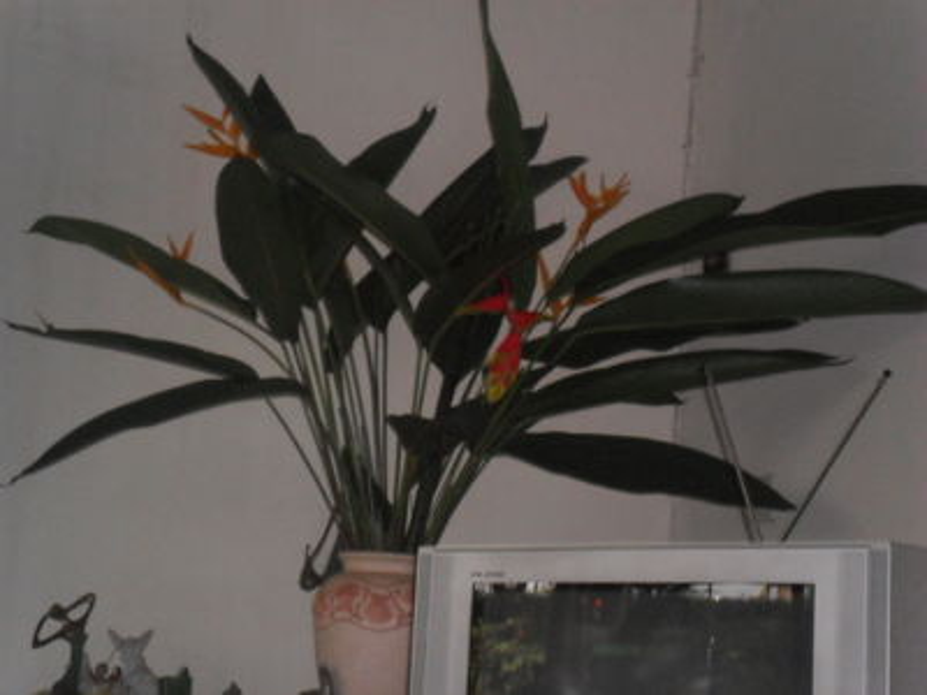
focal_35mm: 108
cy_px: 348
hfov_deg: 18.2
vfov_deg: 13.7
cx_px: 464
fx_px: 2892
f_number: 5
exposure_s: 1/60
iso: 400
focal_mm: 19.6
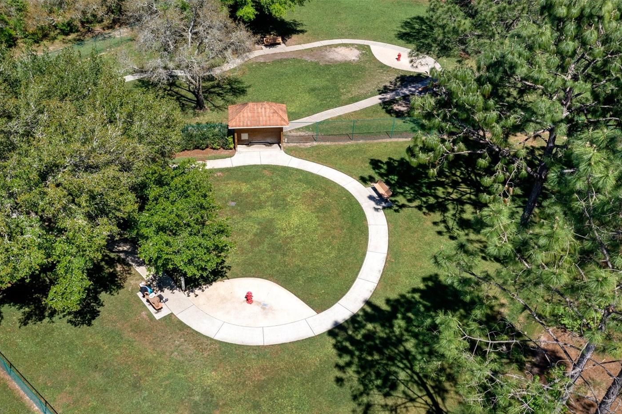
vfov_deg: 41.0
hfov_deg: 58.6
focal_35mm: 32
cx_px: 281
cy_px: 236
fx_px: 553
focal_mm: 10.26
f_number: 5.6
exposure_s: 1/400
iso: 100
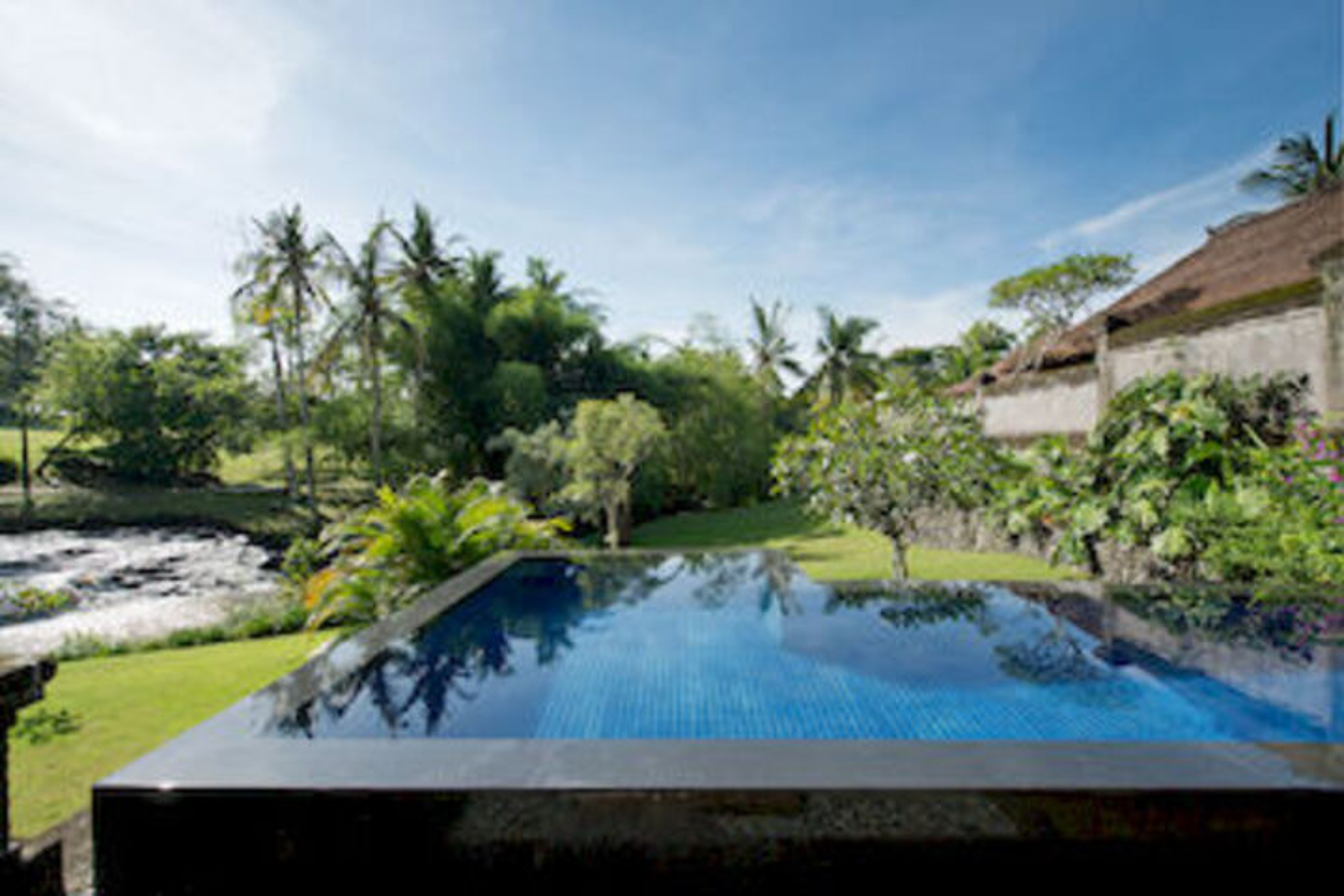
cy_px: 448
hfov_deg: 104.3
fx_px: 523
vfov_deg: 81.2
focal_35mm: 14
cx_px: 672
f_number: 8
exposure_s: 1/200
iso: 100
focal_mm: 14
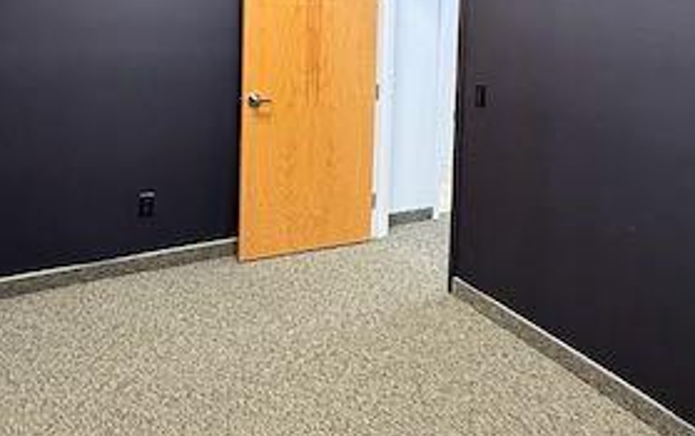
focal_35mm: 34
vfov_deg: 34.8
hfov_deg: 56.4
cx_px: 396
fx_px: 645
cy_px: 27
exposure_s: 1/60
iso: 320
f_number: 2.2
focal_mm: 2.22
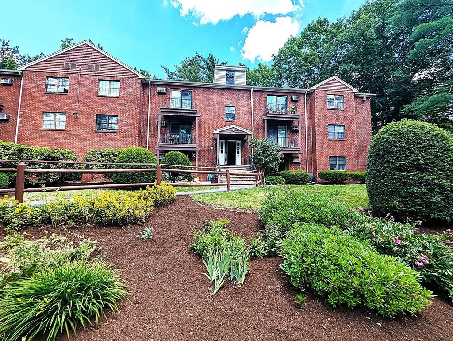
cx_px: 226
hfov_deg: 106.1
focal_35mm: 13
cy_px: 170
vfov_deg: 90.1
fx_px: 170
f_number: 2.2
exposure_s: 1/1159
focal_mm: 1.95
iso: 48
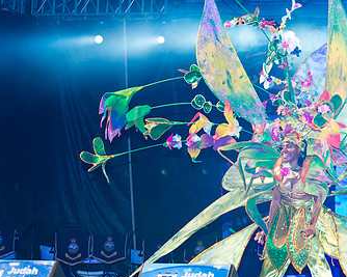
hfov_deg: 16.7
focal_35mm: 114
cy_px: 134
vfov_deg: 13.5
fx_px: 1170
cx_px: 299
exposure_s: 1/250
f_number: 5.6
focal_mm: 70
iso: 2500
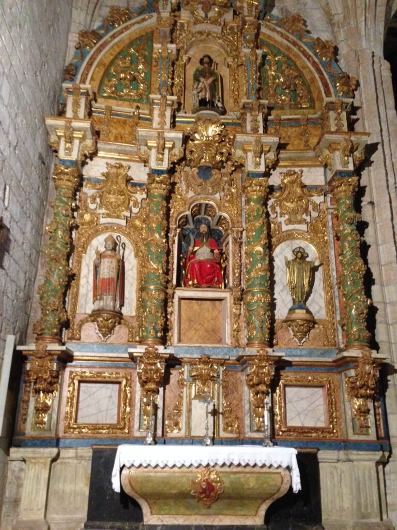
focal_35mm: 33
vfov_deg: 55.4
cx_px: 198
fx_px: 505
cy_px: 265
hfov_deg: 42.9
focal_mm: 4.12
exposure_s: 1/15
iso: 500
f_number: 2.4
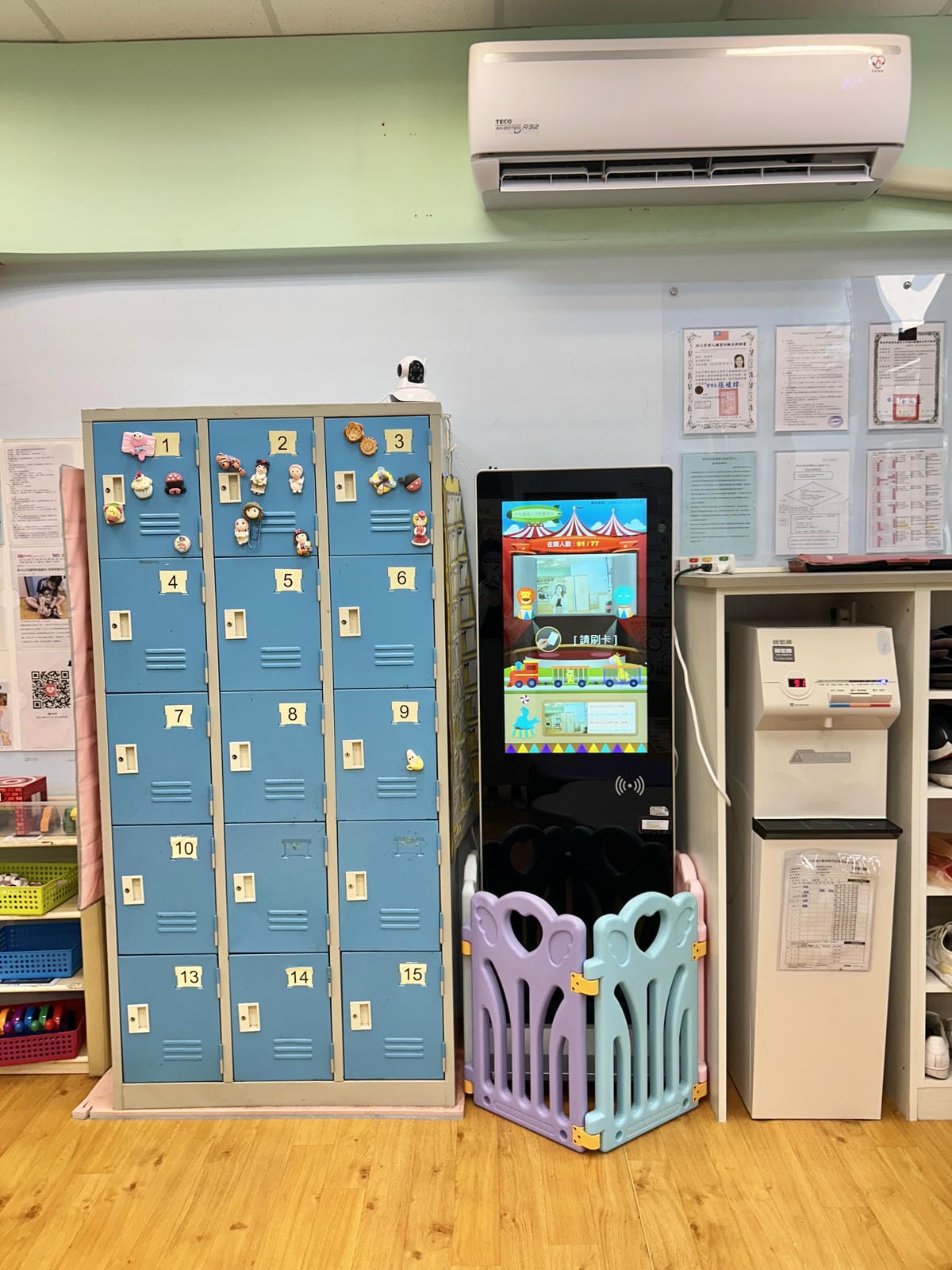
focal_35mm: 26
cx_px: 476
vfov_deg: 67.3
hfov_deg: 53.1
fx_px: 953
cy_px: 635
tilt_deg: -3.6
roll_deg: +1.5
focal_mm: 5.7
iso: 64
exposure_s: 1/120
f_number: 1.5
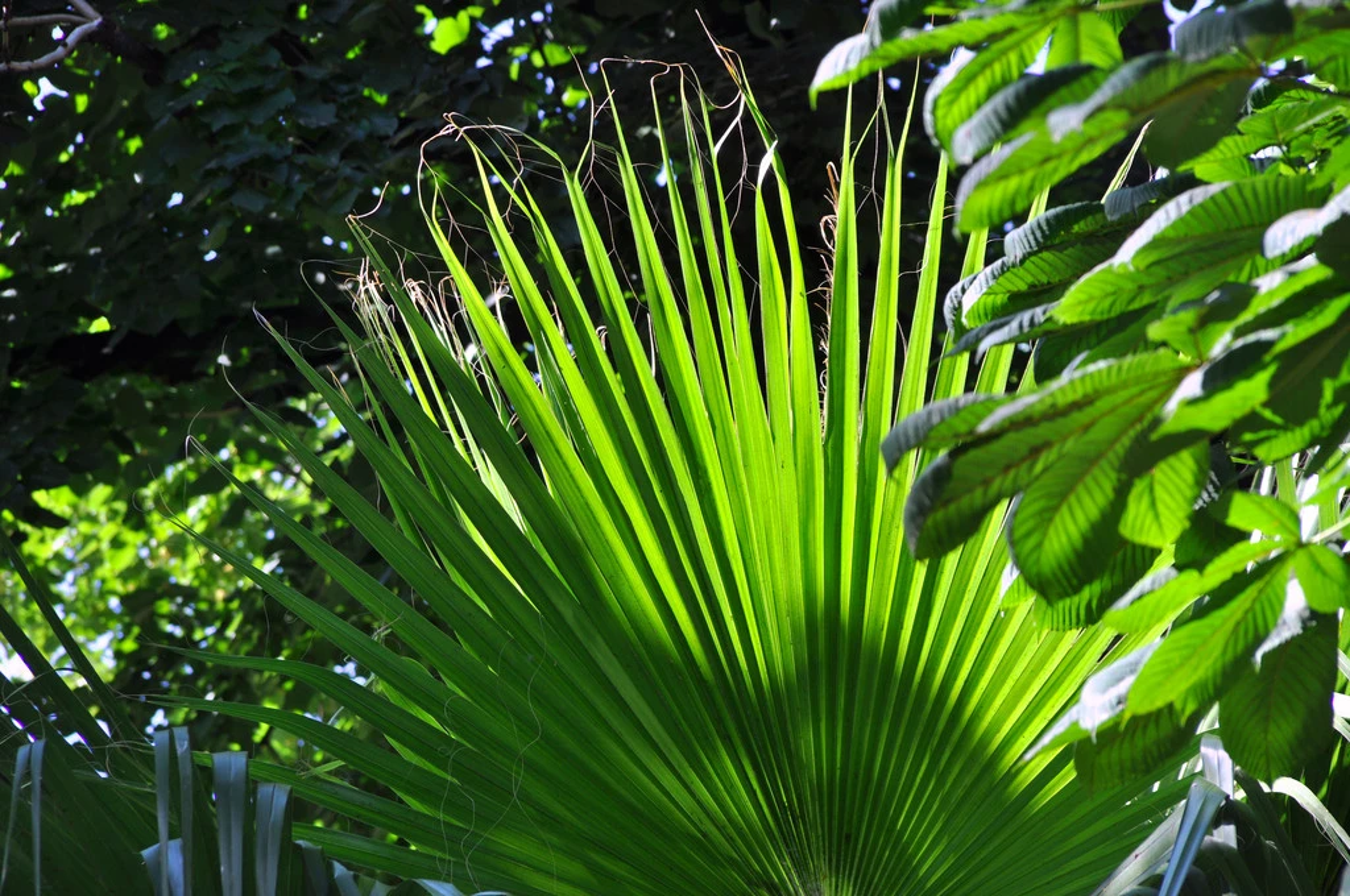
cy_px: 448
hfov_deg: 6.9
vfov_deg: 4.6
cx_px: 675
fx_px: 11236
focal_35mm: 300
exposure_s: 1/80
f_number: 10
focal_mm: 200
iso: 200
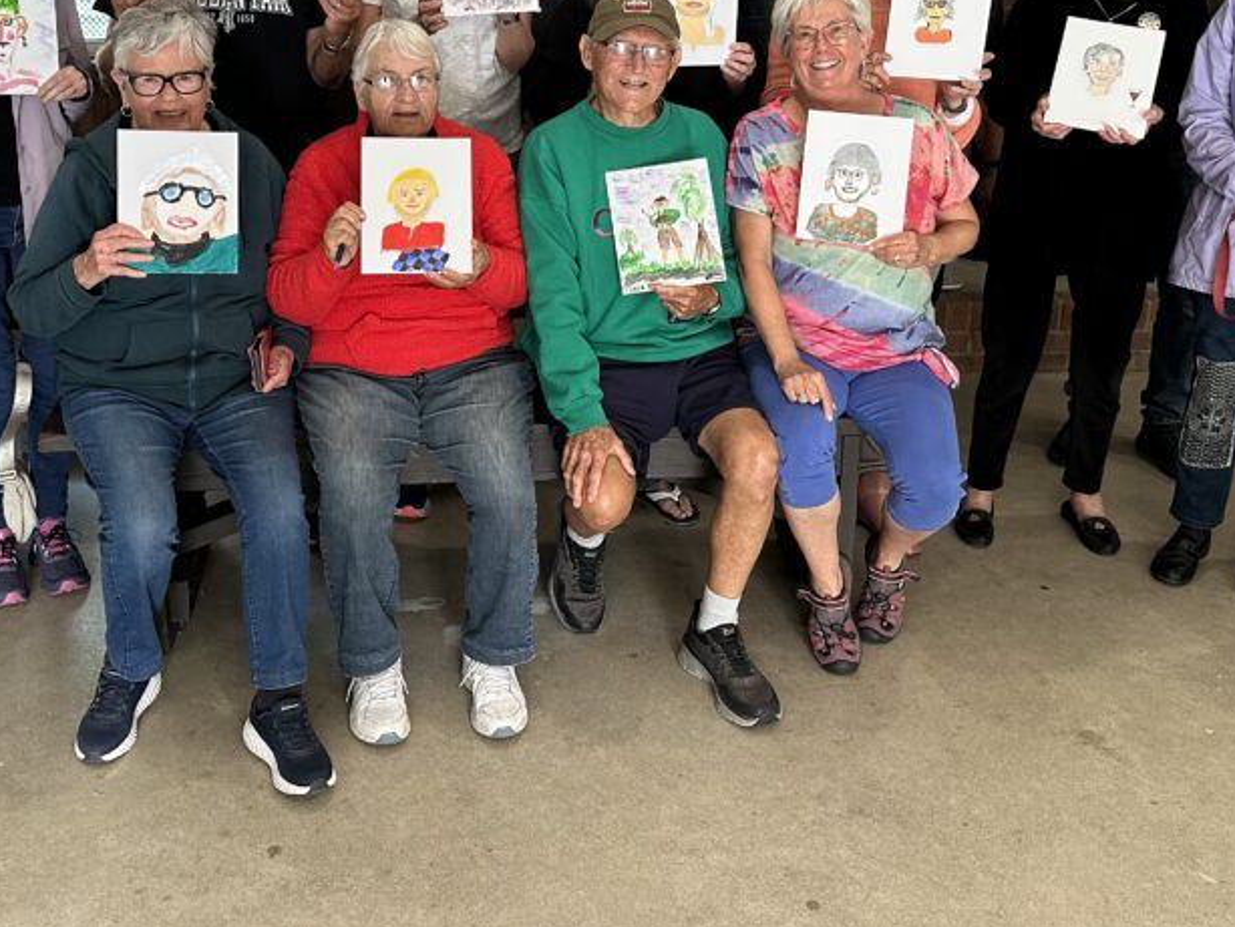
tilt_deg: -13.6
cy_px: 213
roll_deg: -1.1
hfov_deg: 46.7
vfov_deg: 35.1
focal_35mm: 40
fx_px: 1428
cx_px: 539
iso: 250
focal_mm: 6.86
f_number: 1.78
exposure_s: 1/121
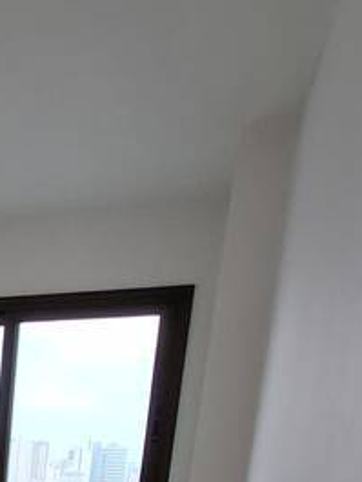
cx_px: -204
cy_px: 631
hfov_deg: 22.0
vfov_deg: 29.1
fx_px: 738
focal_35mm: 53
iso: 40
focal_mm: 1.74
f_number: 2.2
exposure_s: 1/60
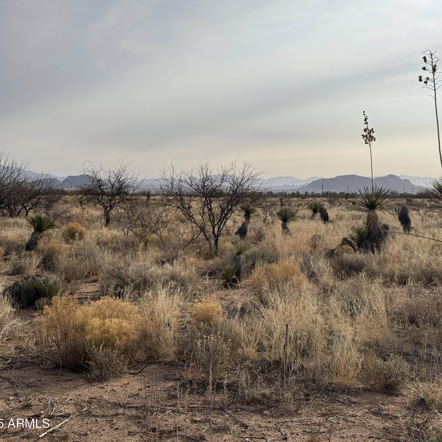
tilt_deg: -1.8
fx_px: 823
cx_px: 272
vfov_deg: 30.0
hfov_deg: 29.9
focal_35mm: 57
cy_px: 221
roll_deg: -1.0
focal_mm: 6.76
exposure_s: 1/11364
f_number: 1.78
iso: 80
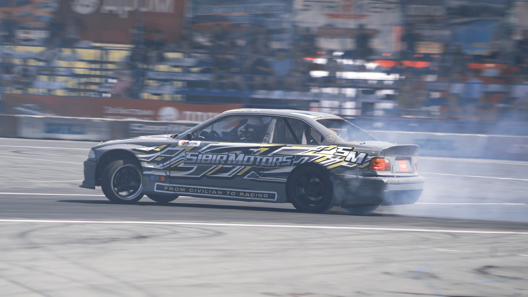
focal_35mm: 340
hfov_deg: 6.3
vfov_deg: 3.6
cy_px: 143
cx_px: 203
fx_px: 4759
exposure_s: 1/125
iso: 100
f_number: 8
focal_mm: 200
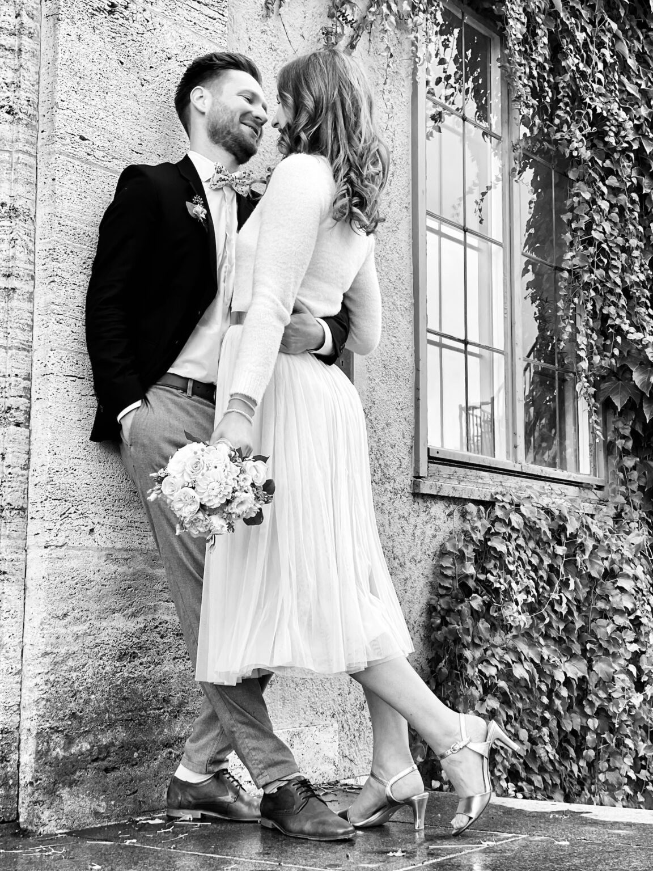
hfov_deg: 28.0
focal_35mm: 52
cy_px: 436
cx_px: 326
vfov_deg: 36.8
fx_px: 1308
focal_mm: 6
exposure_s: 1/122
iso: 25
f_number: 2
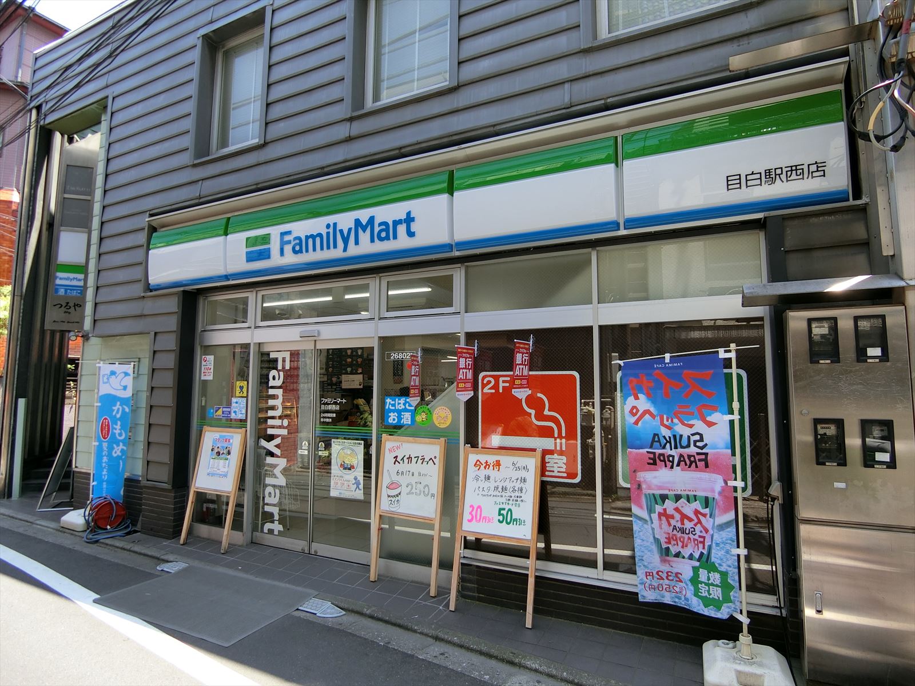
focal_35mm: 19
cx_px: 458
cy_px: 343
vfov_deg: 68.7
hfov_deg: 84.7
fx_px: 502
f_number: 2.7
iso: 80
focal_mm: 4.06
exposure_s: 1/320
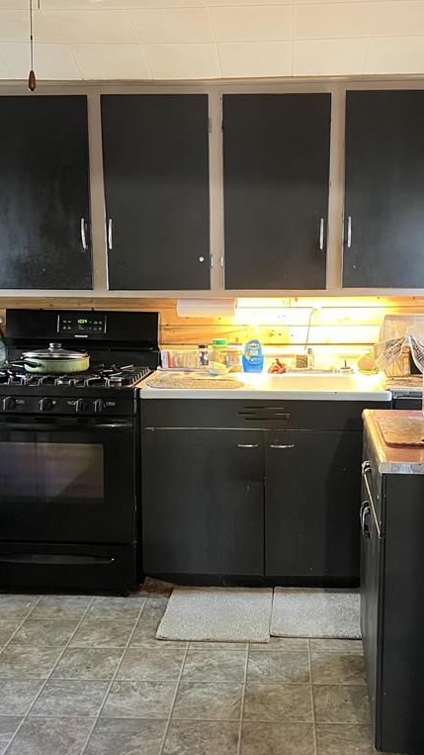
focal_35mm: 38
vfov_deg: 52.8
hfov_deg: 31.1
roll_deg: -1.4
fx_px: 760
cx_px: 251
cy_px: 378
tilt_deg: -7.7
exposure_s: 1/40
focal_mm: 5.7
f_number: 1.5
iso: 400
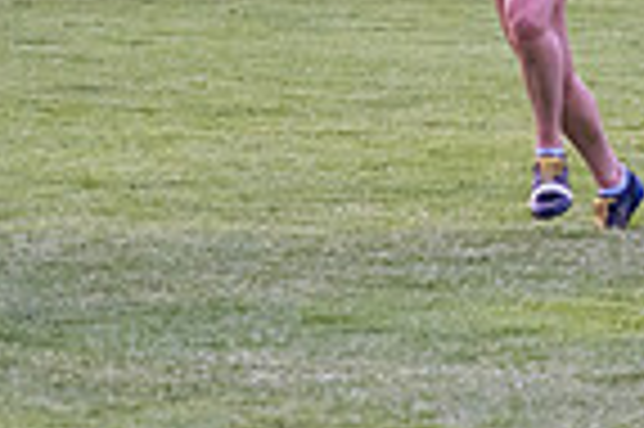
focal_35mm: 522
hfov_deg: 3.9
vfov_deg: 2.6
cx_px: 717
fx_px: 9327
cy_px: 77
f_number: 2.8
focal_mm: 60
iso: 1000
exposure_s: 1/800
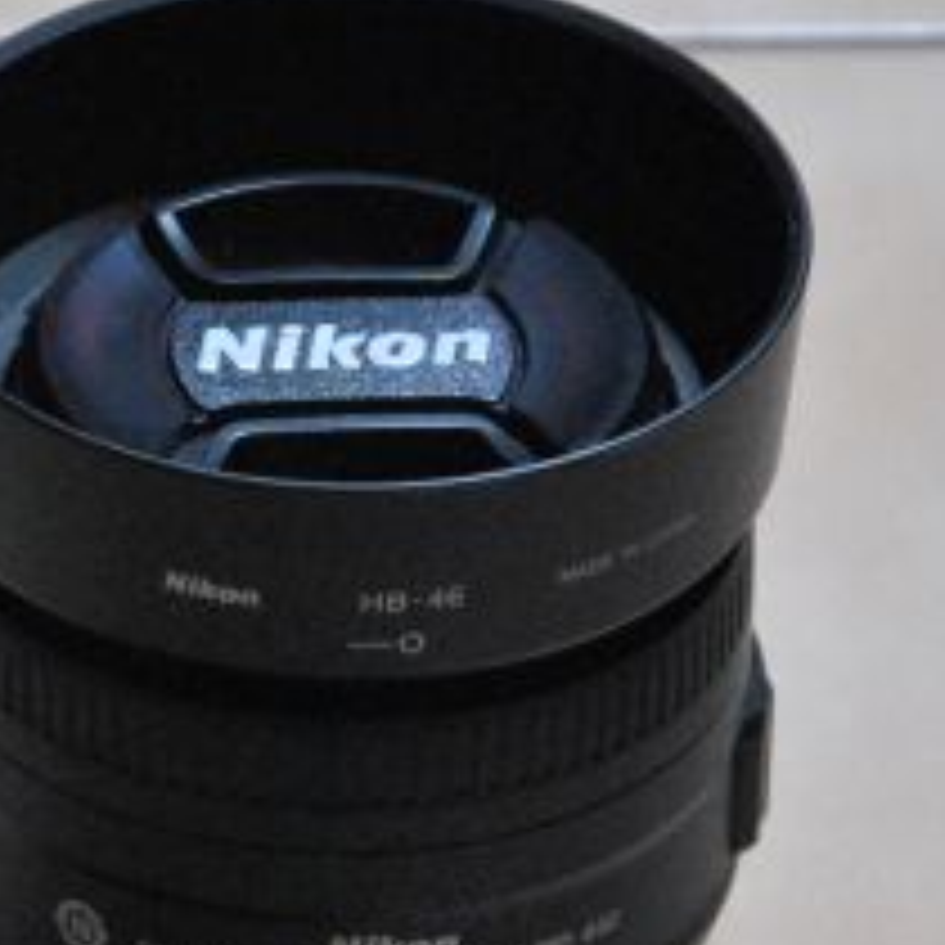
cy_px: 862
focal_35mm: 560
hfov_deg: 3.1
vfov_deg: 3.1
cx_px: 274
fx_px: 17296
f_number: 5.6
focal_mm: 90
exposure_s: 1/200
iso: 800
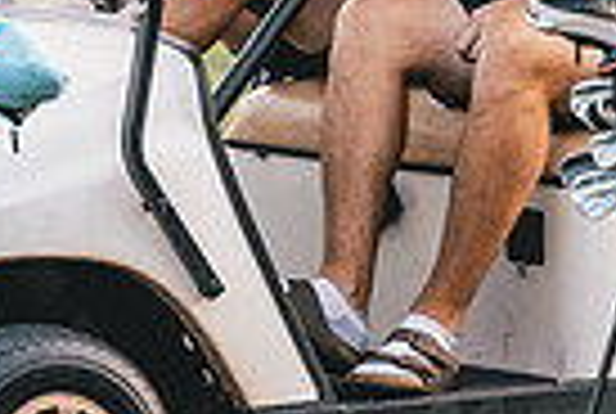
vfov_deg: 2.4
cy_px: -209
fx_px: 10066
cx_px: 522
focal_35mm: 587
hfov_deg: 3.5
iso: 400
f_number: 2.8
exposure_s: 1/1250
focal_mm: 139
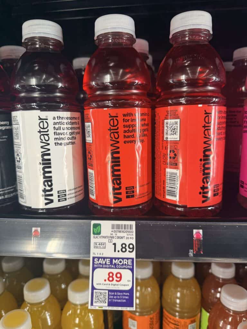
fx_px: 228
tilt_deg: -10.6
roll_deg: +2.4
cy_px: 164
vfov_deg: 71.6
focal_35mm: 24
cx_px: 124
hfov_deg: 56.8
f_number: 1.78
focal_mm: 6.76
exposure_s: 1/121
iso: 80
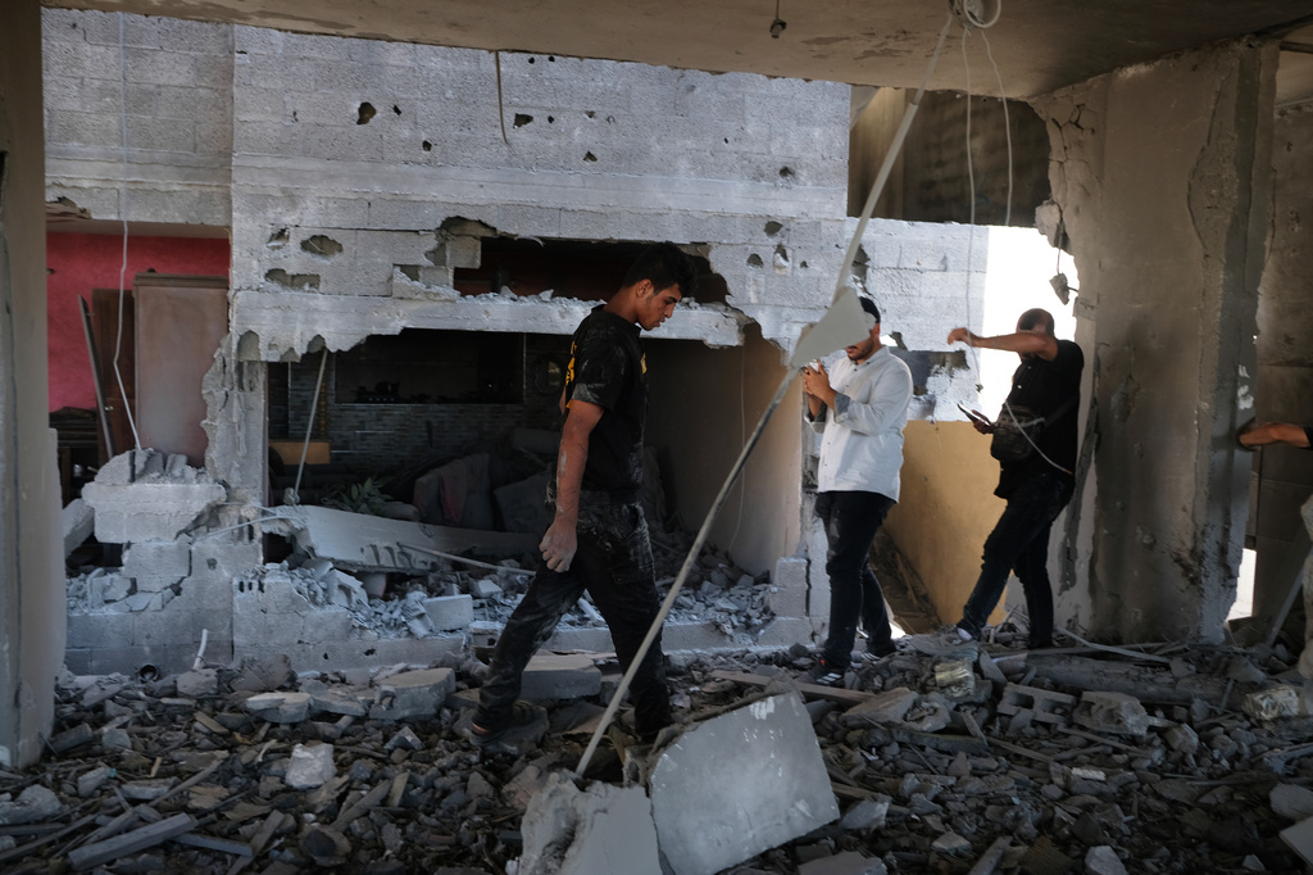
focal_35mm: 35
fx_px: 1276
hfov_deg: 54.4
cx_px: 656
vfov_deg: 37.8
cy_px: 438
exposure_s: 1/125
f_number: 3.6
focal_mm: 23
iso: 200
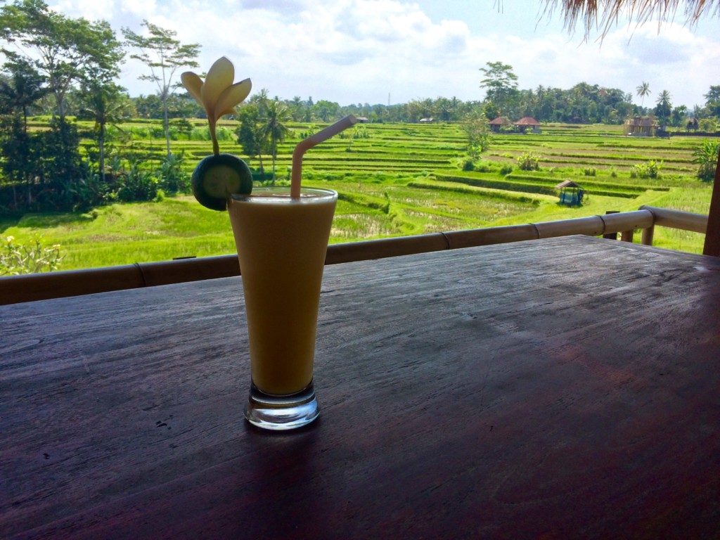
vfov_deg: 48.2
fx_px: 603
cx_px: 360
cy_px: 270
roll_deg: -1.6
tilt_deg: -12.4
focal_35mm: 29
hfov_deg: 61.7
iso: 32
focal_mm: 4.15
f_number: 2.2
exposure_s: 1/1466
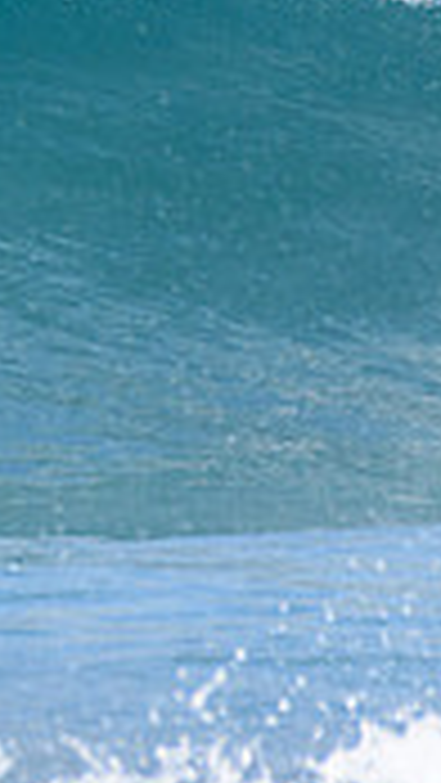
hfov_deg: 0.5
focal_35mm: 2627
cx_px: -828
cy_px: 25
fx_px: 54559
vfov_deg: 0.8
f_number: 5.6
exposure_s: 1/2000
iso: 400
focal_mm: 500
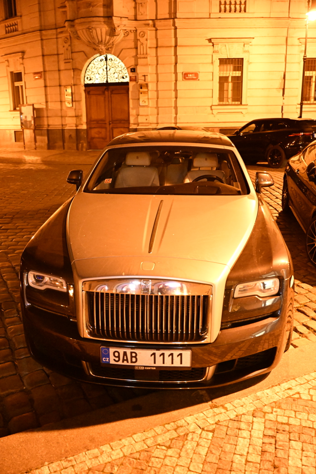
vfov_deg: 55.8
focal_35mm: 34
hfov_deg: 38.9
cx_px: 158
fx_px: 448
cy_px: 237
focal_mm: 34
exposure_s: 1/20
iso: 12800
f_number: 2.8
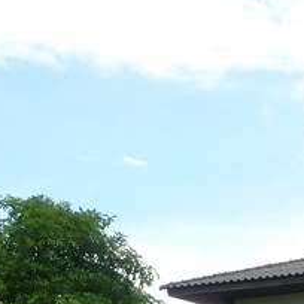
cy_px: 431
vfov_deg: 9.3
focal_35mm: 184
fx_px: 1828
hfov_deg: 9.3
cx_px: 410
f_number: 5
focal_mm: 7.3
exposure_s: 1/400
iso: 80
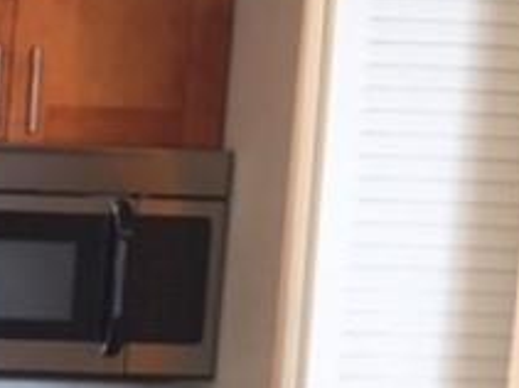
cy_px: 506
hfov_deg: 16.0
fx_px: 1648
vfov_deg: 13.0
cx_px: -310
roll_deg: -2.6
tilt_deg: -5.6
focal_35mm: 110
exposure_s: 1/30
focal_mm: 4.15
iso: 40
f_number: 2.2
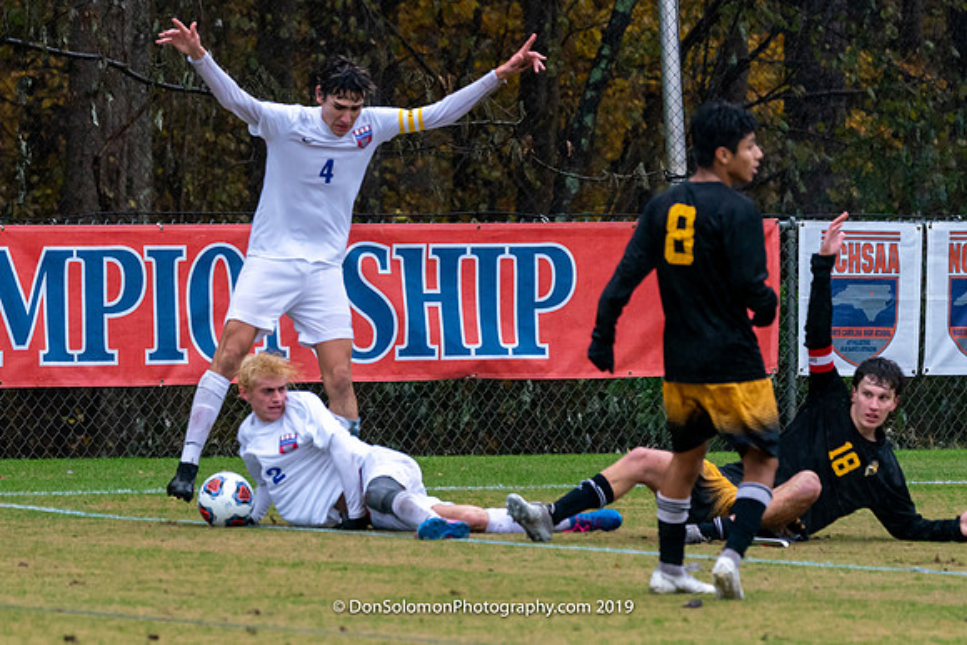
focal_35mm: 406
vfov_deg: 3.4
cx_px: 219
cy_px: 372
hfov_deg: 5.1
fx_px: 10896
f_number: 5.6
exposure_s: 1/1000
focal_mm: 244
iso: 3200
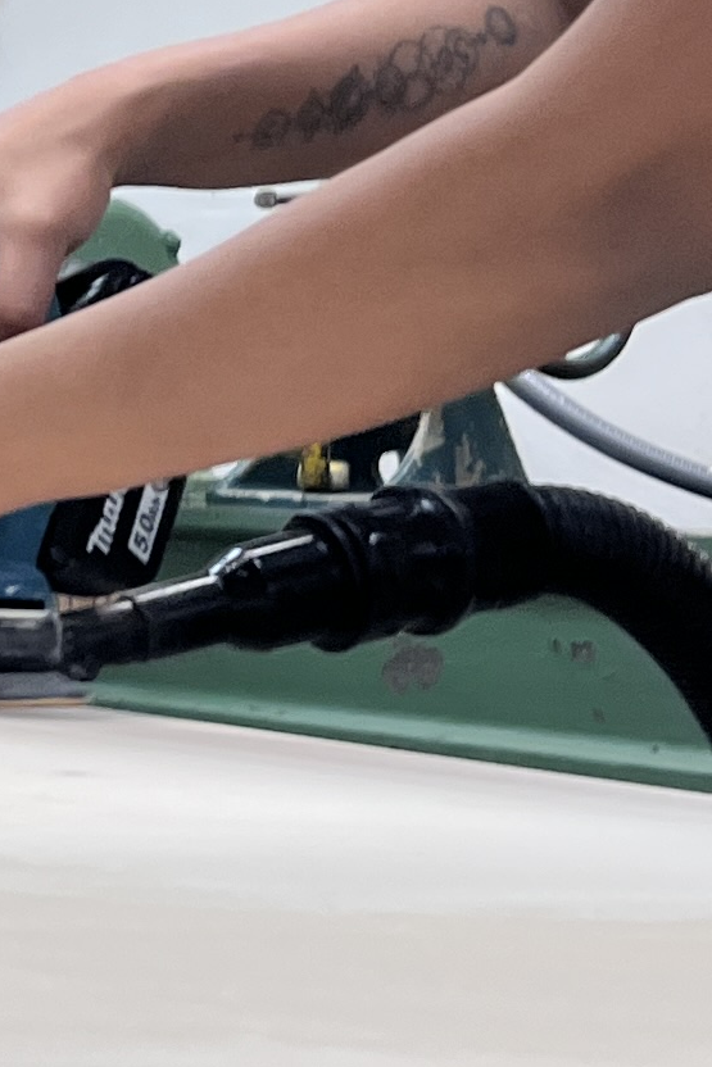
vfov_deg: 15.5
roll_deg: -3.2
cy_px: 200
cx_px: -437
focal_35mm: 131
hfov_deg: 10.1
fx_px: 3884
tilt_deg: +3.6
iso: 125
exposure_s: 1/120
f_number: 1.5
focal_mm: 5.7
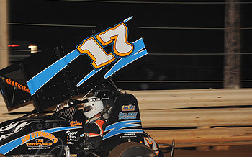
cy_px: 100
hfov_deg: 8.0
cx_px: 48
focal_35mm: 262
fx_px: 1798
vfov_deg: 5.0
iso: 1000
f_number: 6.3
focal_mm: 155
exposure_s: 1/320
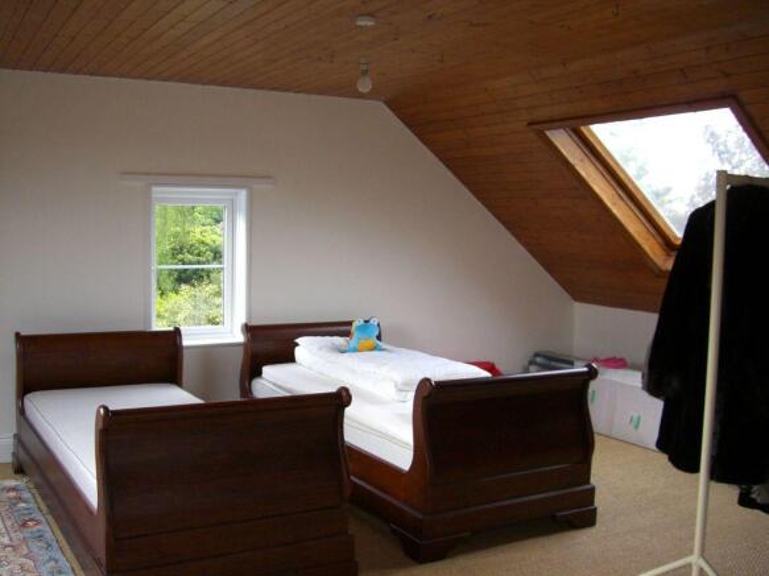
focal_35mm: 38
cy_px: 288
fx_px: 844
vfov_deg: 37.7
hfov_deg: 49.0
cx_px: 384
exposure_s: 1/80
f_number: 2.7
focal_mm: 6.2
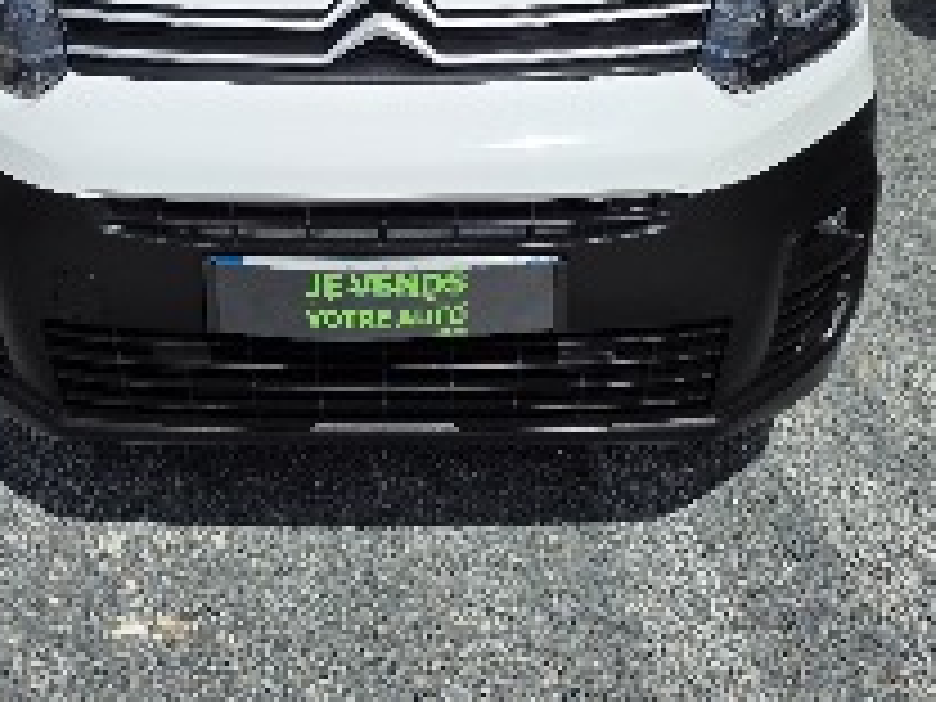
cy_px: 22
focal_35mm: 46
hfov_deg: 41.1
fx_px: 1244
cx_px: 382
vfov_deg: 29.7
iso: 50
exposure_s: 1/7944
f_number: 1.7
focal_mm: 6.25
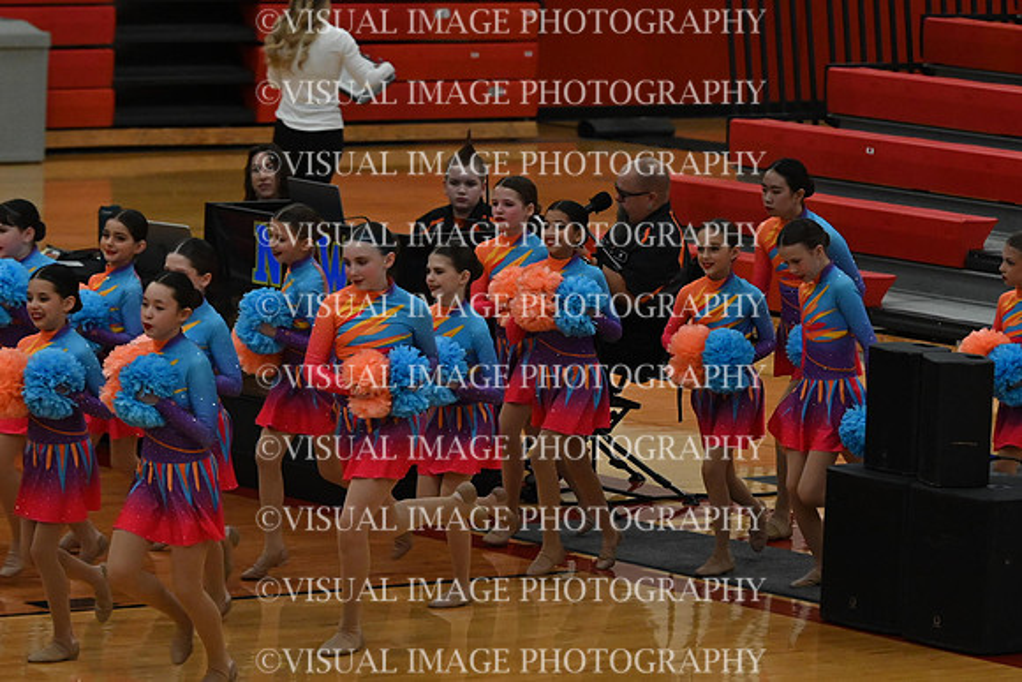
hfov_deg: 8.9
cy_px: 341
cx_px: 511
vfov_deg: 5.9
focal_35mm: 232
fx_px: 6587
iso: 5000
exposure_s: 1/500
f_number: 4
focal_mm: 155
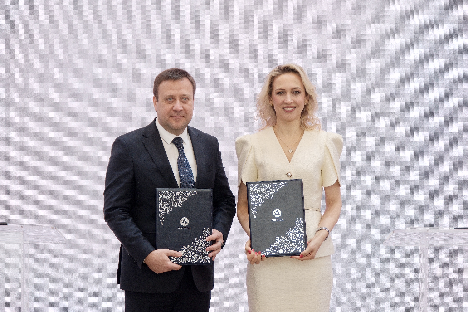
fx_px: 1144
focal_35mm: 88
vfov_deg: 15.5
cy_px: 156
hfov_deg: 23.1
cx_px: 234
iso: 1250
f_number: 4
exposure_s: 1/160
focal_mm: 58.6
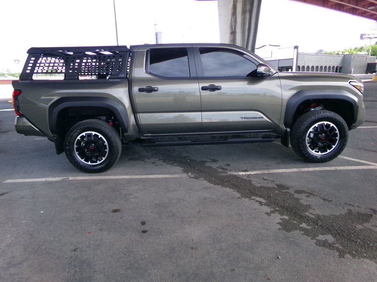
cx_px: 188
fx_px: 261
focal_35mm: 24
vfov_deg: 56.8
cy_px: 141
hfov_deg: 71.6
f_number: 11.07
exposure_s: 1/60
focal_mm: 4.3
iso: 451
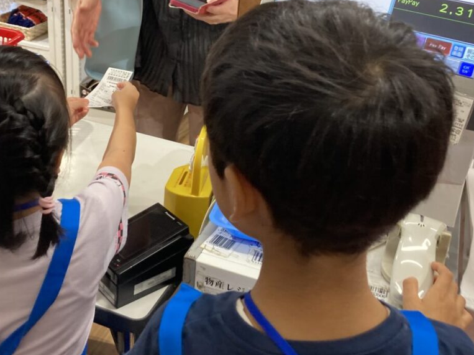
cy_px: 120
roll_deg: -2.0
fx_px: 643
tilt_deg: -23.1
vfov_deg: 30.7
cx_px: 191
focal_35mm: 47
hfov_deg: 40.3
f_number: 1.8
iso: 64
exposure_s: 1/50
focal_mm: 3.99
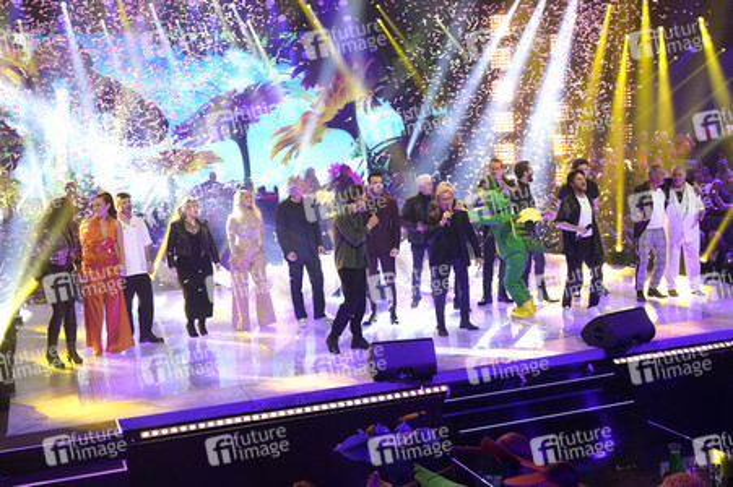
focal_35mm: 35
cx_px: 366
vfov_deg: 37.8
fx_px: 712
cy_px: 244
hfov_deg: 54.5
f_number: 5.6
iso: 3200
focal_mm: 35
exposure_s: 1/160
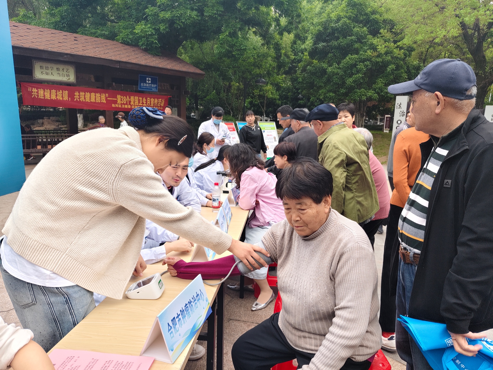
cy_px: 185
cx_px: 246
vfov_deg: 56.8
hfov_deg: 71.6
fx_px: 342
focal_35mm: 24
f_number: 1.88
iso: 274
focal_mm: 5.56
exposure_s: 1/100
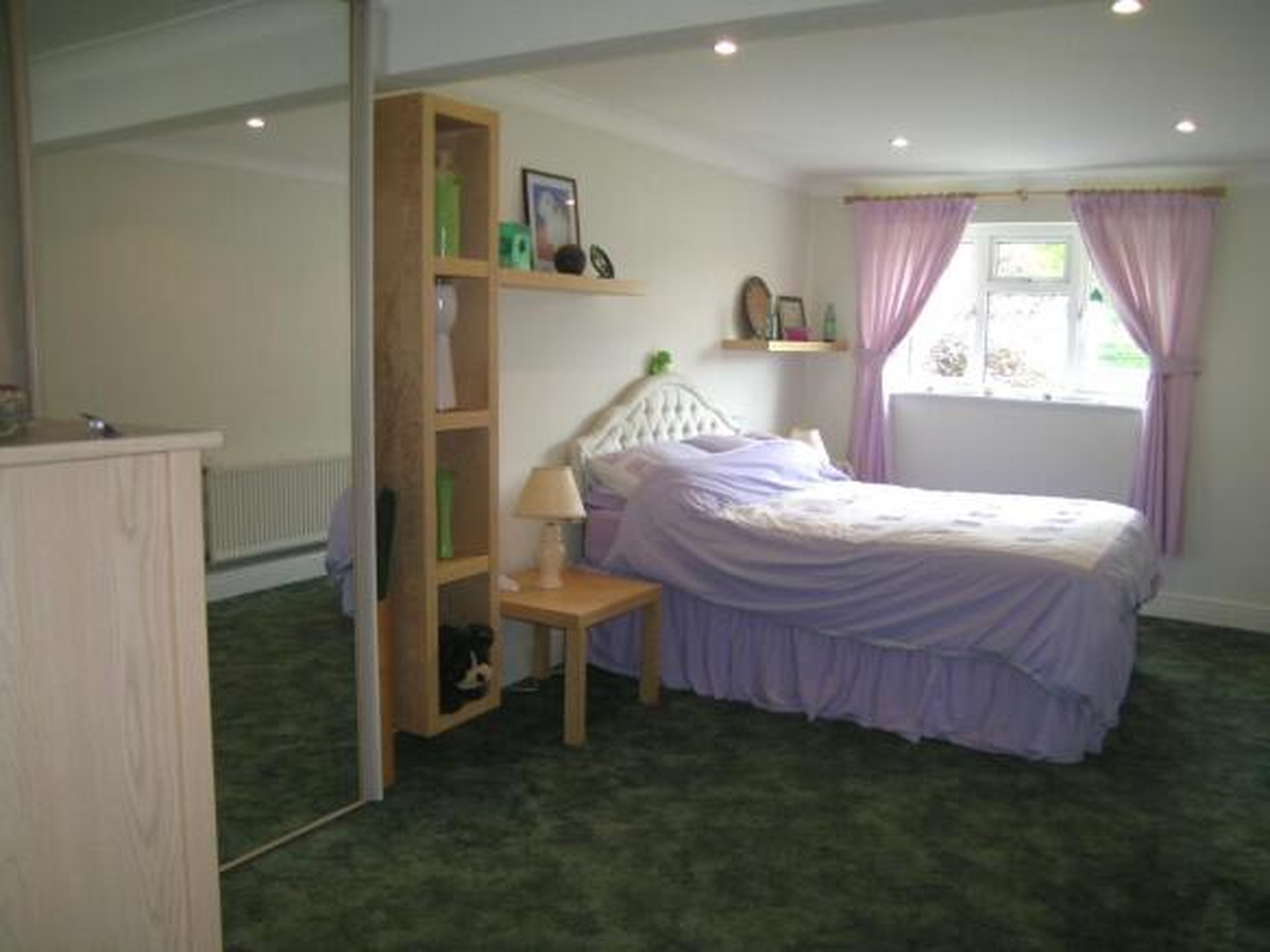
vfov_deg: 49.7
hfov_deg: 63.5
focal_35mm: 28
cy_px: 476
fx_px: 1027
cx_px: 635
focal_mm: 5.8
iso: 50
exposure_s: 1/30
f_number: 2.8
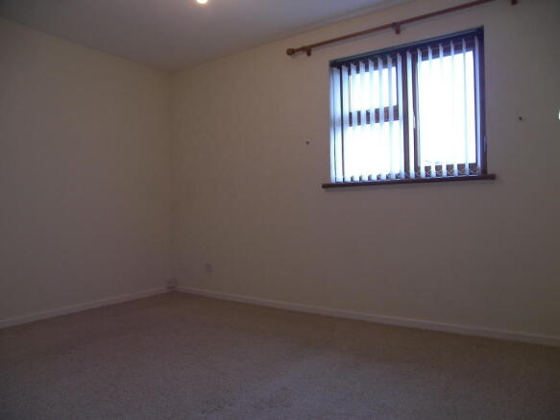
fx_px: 453
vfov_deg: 49.7
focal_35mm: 28
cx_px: 280
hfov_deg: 63.5
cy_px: 210
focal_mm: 5.9
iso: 80
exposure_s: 1/30
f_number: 2.8
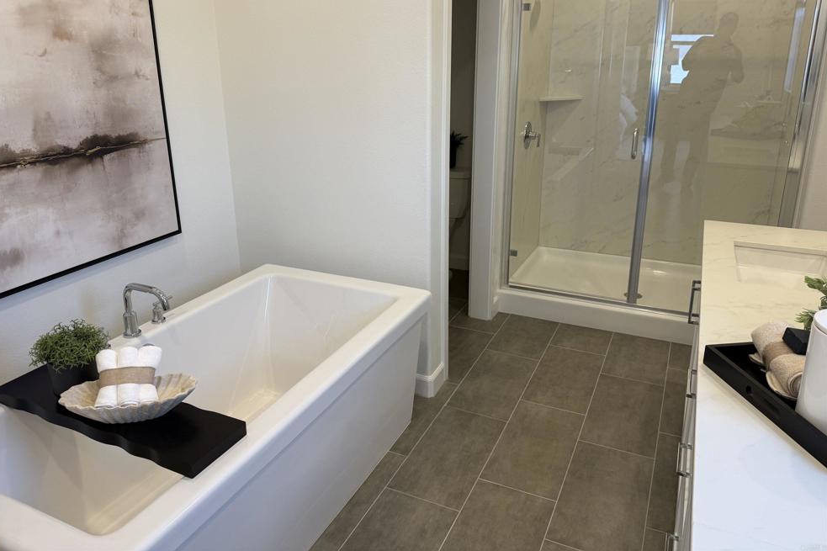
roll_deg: +0.9
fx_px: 597
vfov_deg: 49.3
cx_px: 397
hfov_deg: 69.4
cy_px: 229
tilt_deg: -16.1
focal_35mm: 26
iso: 100
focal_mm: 6.76
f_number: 1.78
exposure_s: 1/120
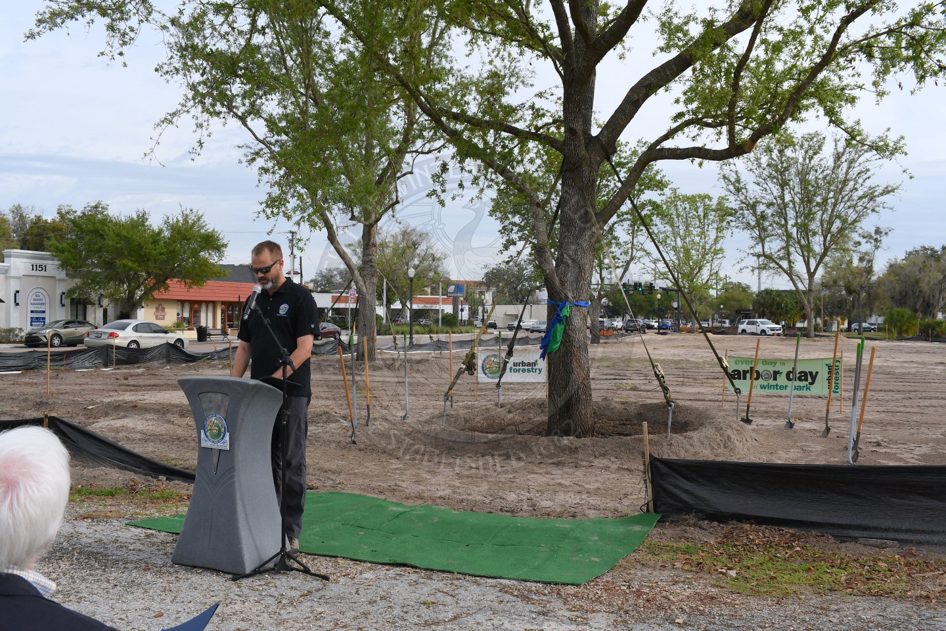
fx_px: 946
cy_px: 316
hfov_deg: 53.1
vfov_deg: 36.9
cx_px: 473
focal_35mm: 36
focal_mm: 24
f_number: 10
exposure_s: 1/400
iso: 200
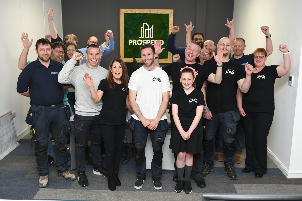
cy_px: 100
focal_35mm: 39
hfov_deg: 49.6
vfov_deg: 34.2
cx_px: 151
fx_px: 327
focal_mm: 26
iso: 640
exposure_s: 1/125
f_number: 2.8
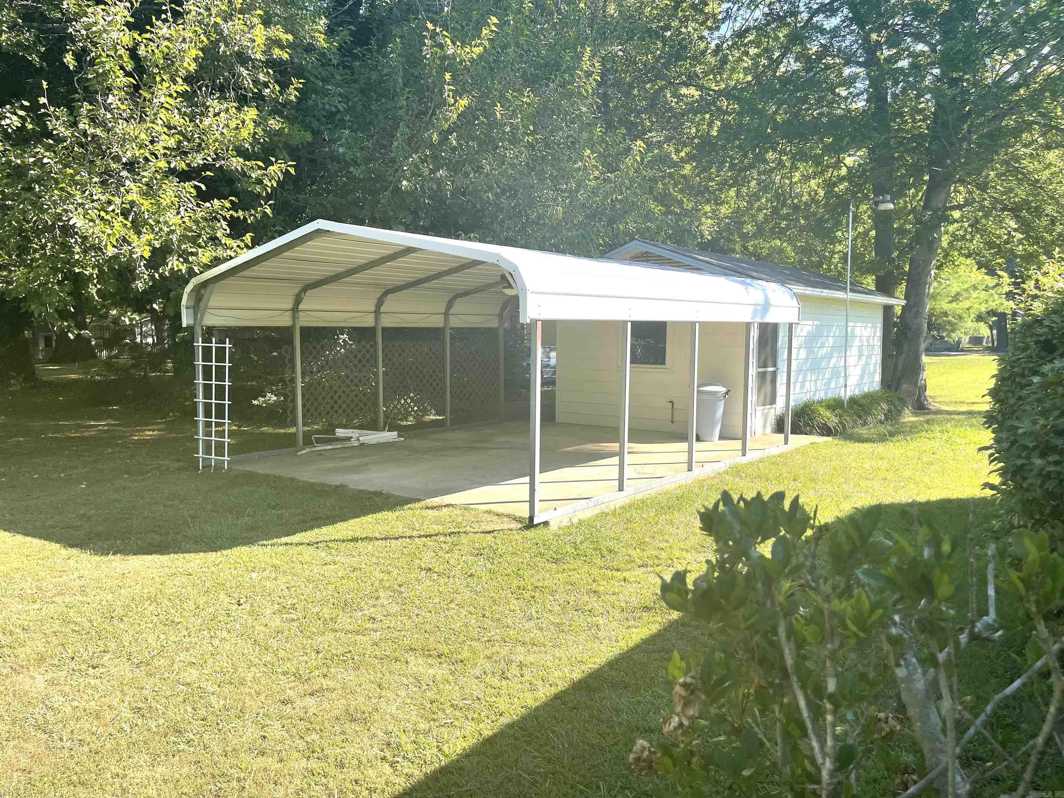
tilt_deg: -5.6
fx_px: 799
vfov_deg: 53.1
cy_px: 399
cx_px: 532
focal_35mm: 26
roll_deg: +0.1
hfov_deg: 67.3
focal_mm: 5.1
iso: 32
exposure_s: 1/2288
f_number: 1.6
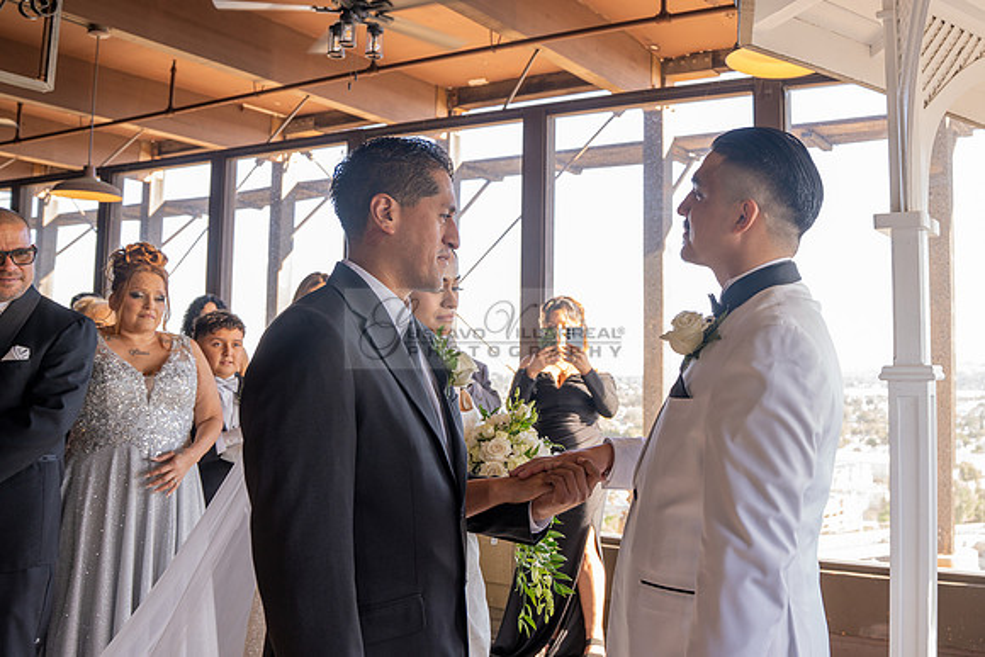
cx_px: 689
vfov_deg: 39.3
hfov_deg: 54.7
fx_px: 919
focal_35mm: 34
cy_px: 285
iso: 250
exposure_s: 1/100
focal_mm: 24
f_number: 3.5
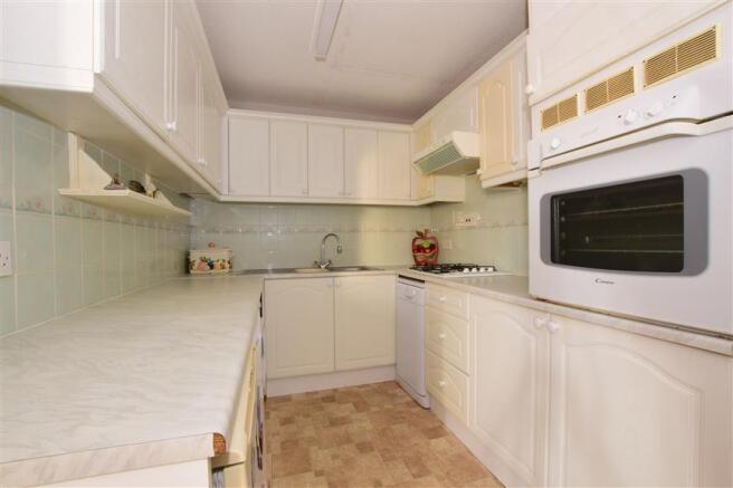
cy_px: 244
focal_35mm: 15
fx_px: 305
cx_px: 366
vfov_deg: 77.3
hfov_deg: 100.4
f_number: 20
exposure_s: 4.9
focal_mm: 10
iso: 400
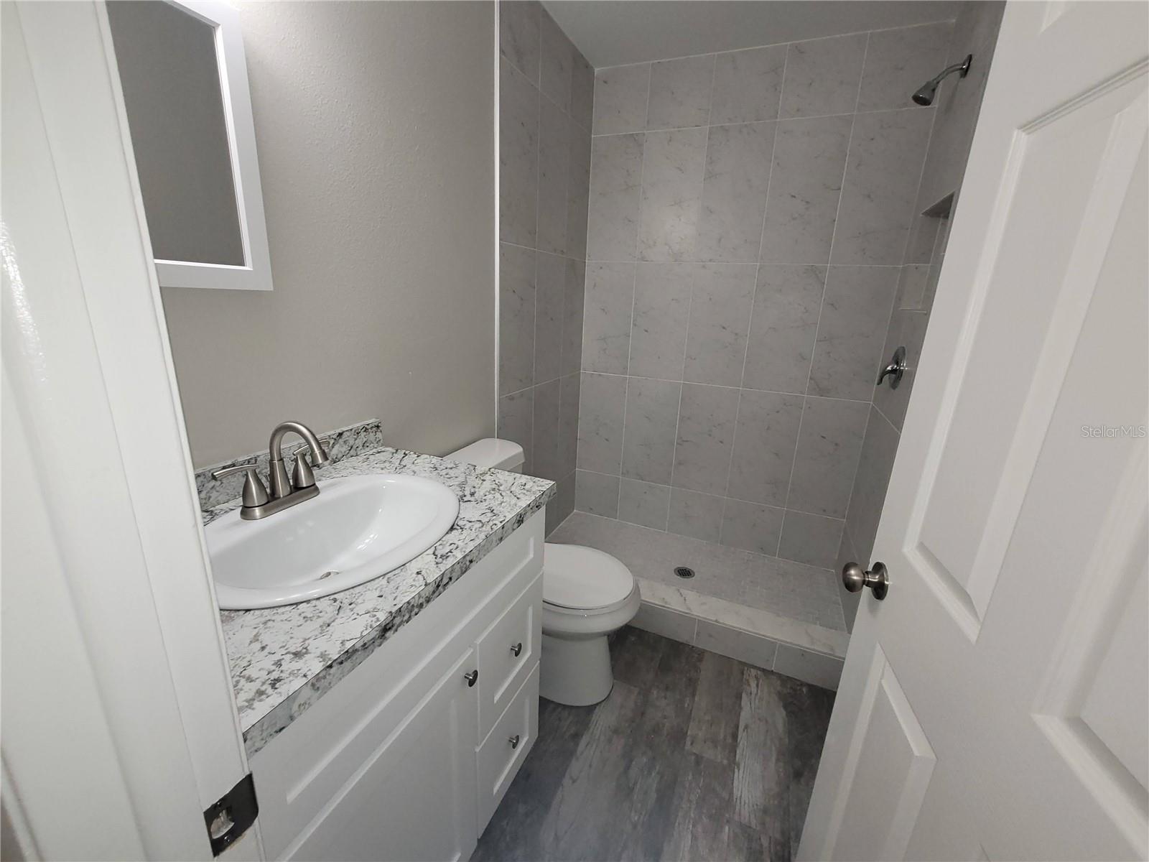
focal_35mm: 13
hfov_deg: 106.2
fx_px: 432
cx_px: 574
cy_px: 431
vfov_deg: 89.9
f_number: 2.2
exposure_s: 1/60
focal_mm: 2.2
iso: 200
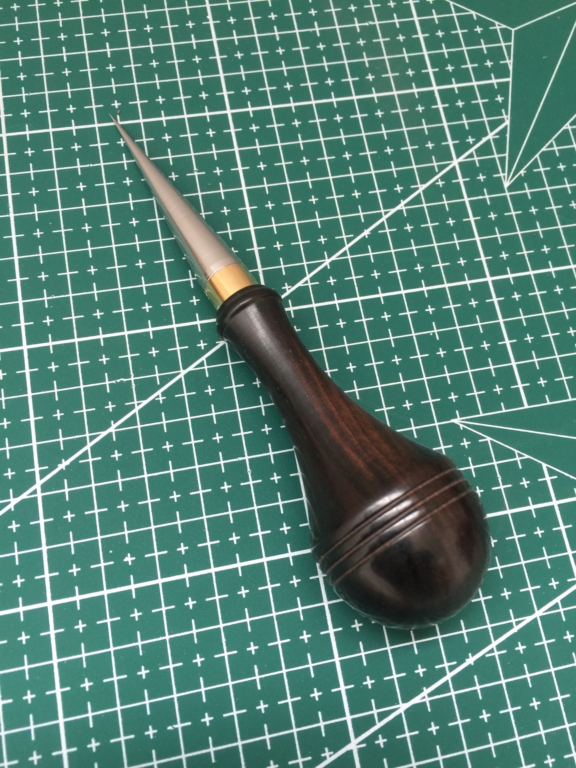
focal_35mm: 29
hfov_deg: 48.2
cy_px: 384
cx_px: 288
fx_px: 643
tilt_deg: -74.1
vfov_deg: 61.7
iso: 40
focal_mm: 4.15
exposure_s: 1/17
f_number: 2.2
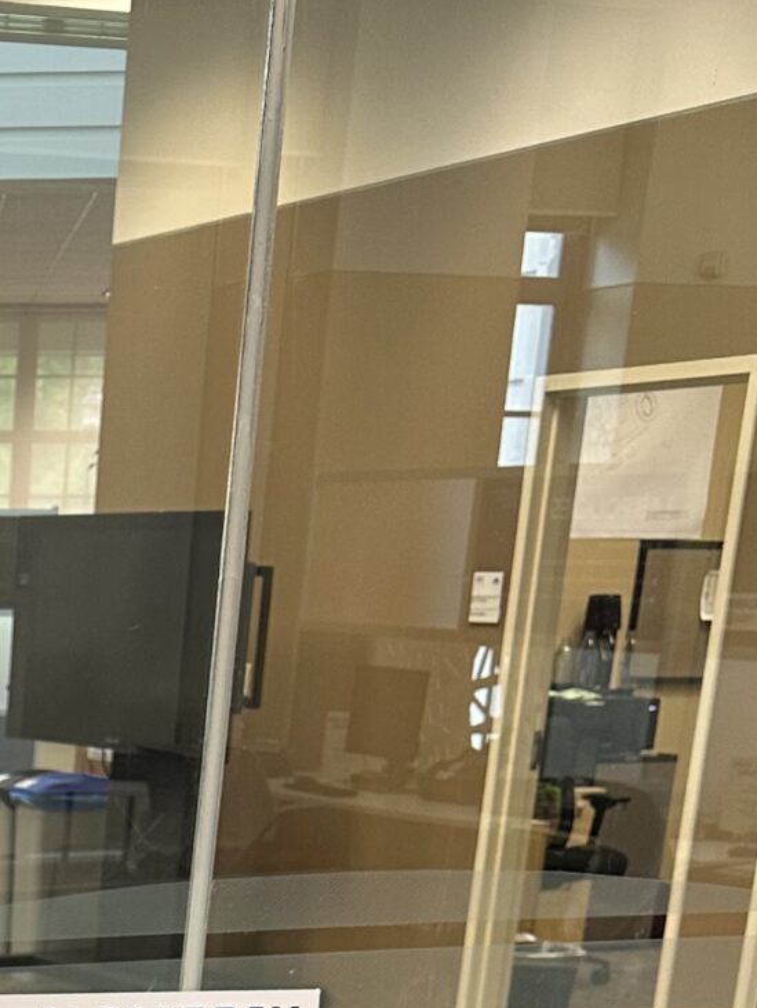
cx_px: -441
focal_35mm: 84
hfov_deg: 15.9
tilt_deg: -19.6
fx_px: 2447
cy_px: 1521
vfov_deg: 20.0
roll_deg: -0.2
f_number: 1.78
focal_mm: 6.86
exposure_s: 1/60
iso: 125
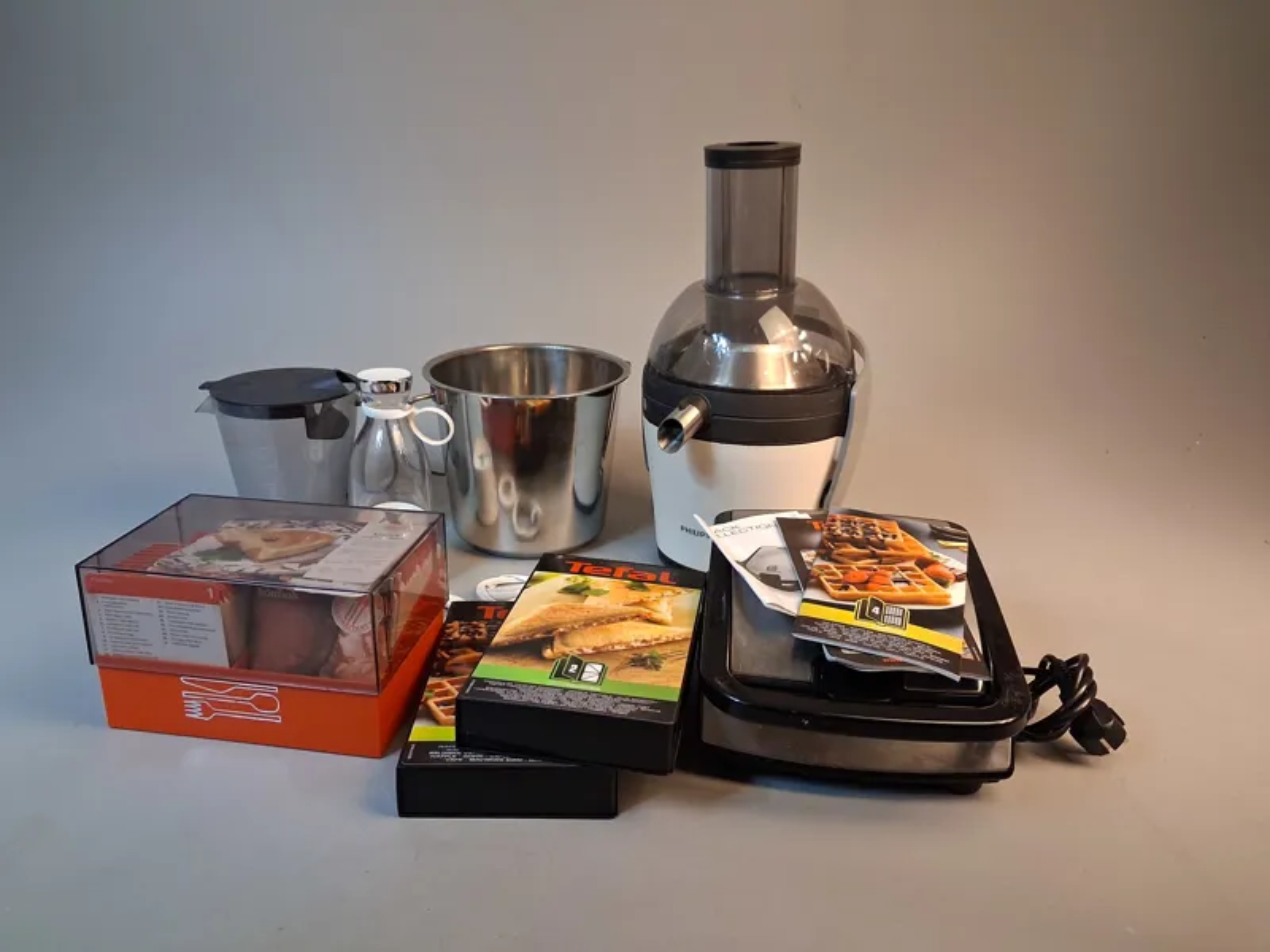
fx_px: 991
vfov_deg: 51.4
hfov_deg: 65.3
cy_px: 476
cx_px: 635
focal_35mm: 27
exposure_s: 1/60
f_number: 1.8
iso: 320
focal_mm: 4
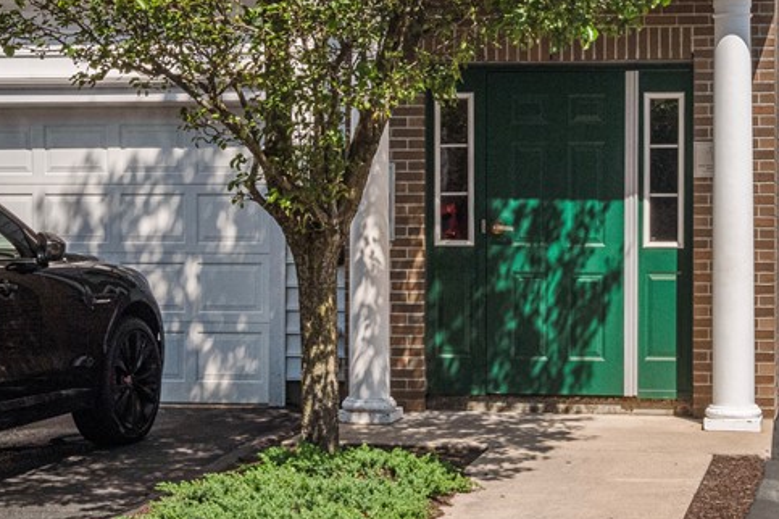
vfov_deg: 16.6
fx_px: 1753
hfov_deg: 24.7
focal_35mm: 81
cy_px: 39
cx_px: 598
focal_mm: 24
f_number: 14
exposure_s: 1/800
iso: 400
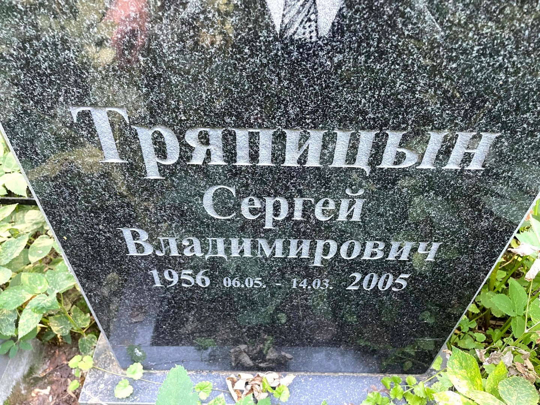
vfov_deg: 53.1
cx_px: 270
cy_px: 202
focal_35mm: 26
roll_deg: -3.1
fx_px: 406
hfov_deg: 67.3
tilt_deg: -43.4
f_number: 1.6
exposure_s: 1/60
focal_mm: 4.2
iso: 250
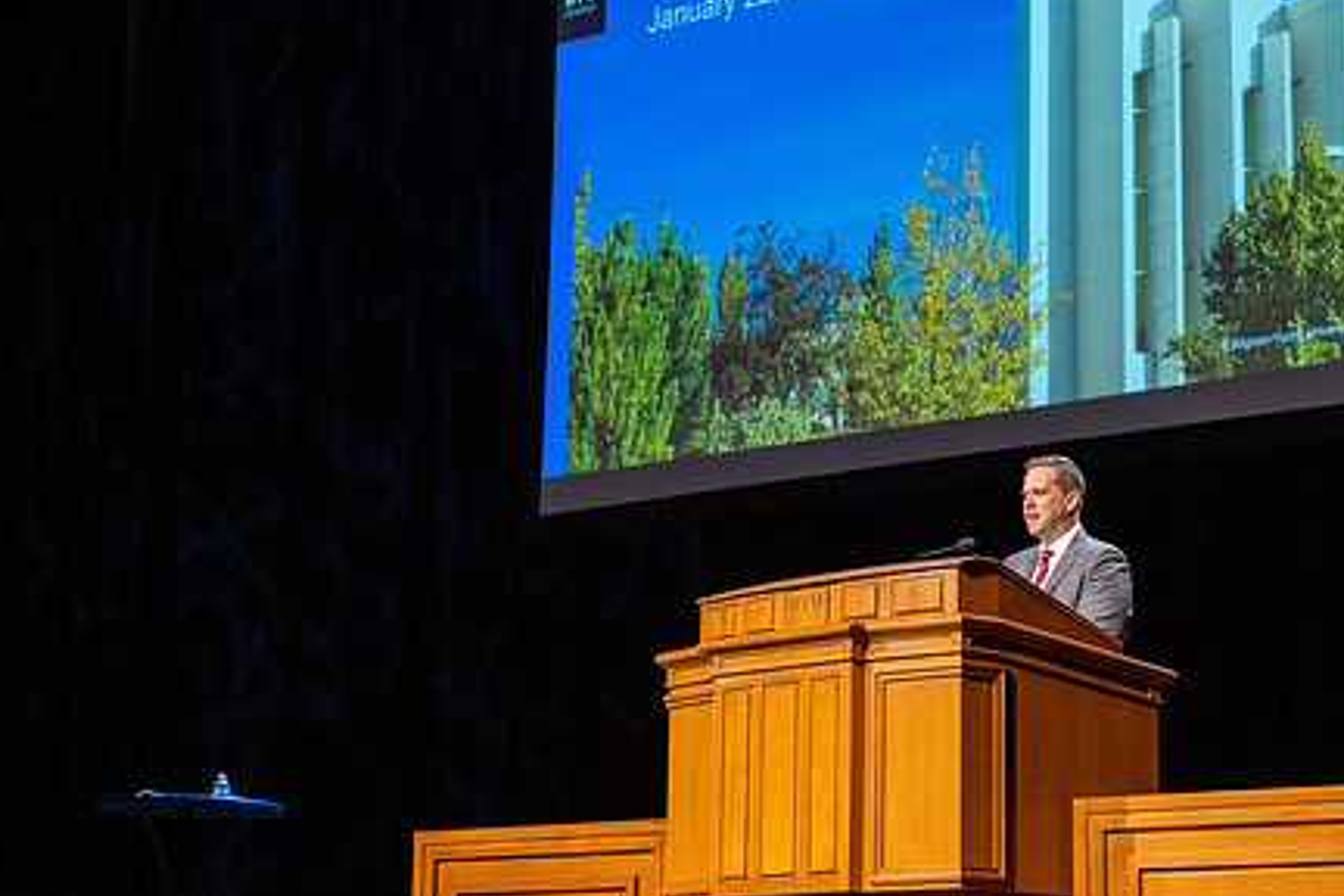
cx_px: 856
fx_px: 3509
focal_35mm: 94
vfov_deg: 14.5
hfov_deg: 21.6
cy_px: 325
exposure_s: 1/320
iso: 3200
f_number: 3.5
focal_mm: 70
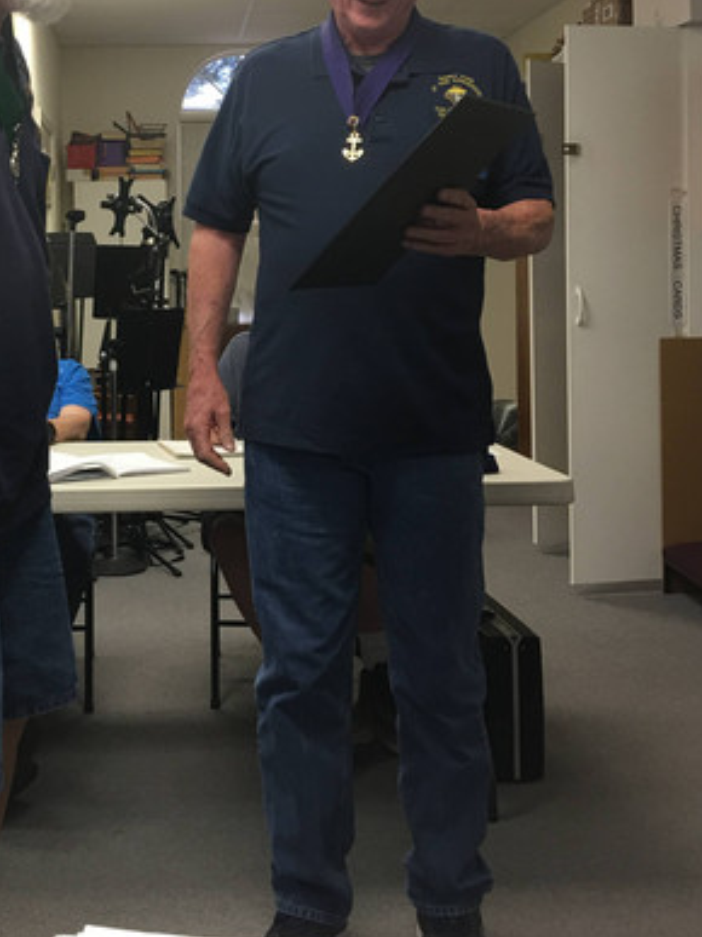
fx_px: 1299
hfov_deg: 29.7
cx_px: 165
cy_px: 327
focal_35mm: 48
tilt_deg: -2.5
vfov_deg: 39.3
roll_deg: +1.2
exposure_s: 1/15
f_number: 2.2
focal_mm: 4.15
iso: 25
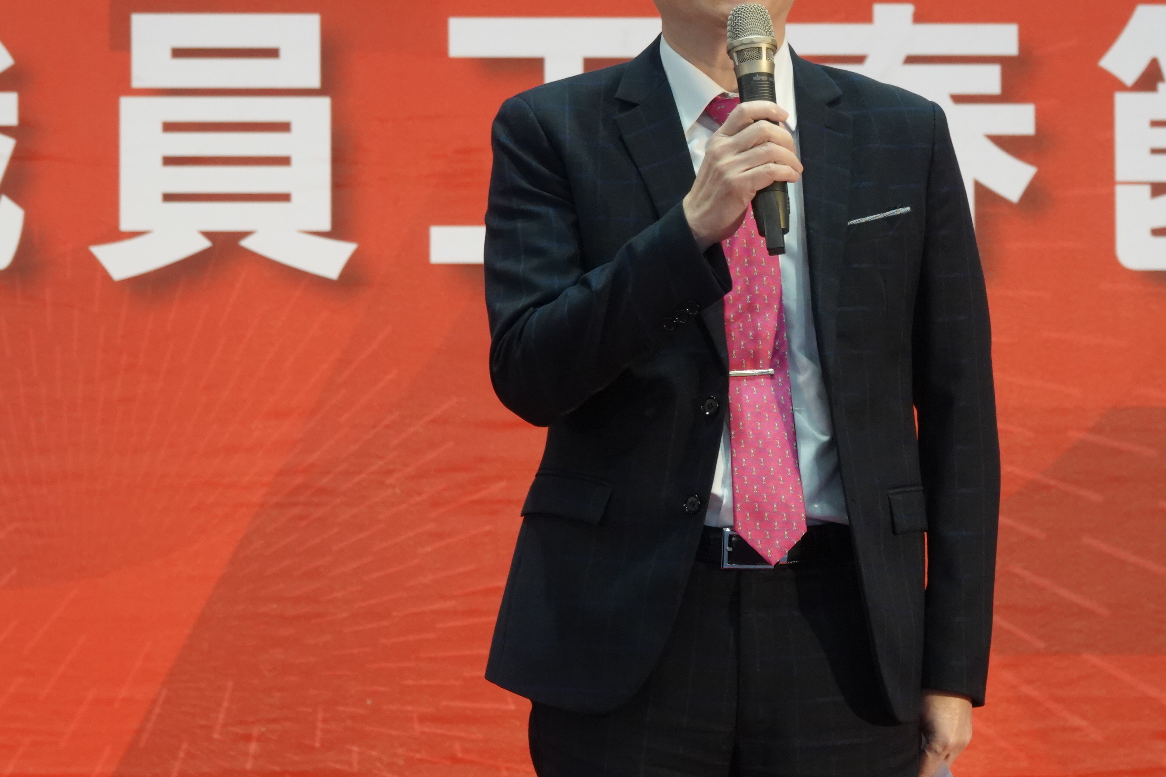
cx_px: 783
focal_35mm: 272
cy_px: 402
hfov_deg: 7.6
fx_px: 8809
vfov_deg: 5.1
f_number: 4
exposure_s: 1/125
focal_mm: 56.39
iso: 800
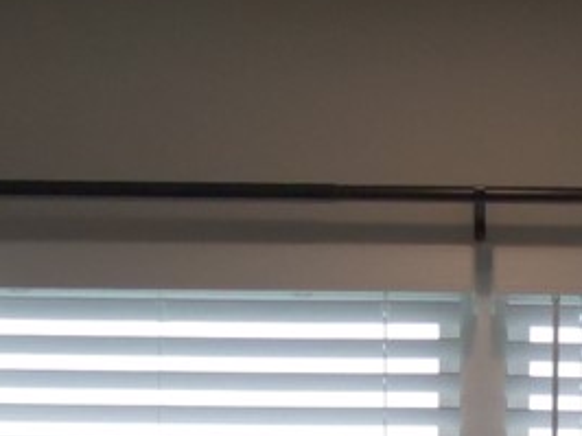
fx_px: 3108
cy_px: 1477
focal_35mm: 185
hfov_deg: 10.6
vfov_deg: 6.9
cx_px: 593
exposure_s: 1/200
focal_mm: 12
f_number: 8
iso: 1250
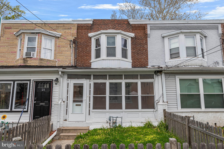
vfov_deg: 53.1
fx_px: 149
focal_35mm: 24
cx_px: 112
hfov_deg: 73.8
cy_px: 74
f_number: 7.1
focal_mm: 24
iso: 100
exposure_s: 1/400
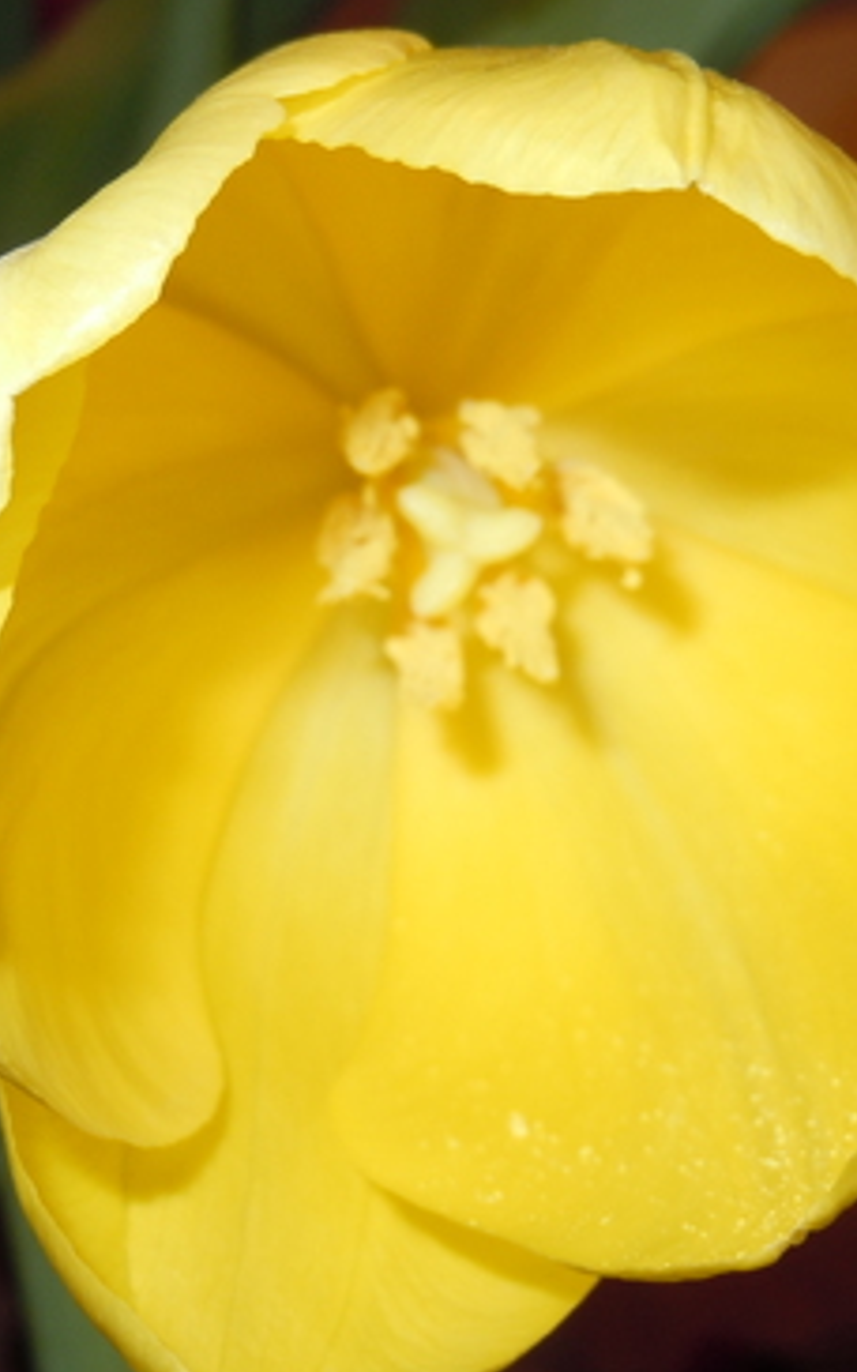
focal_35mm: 72
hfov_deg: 18.1
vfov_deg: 28.6
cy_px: 746
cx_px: 440
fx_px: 2692
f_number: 4.6
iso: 100
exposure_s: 1/30
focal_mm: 8.1
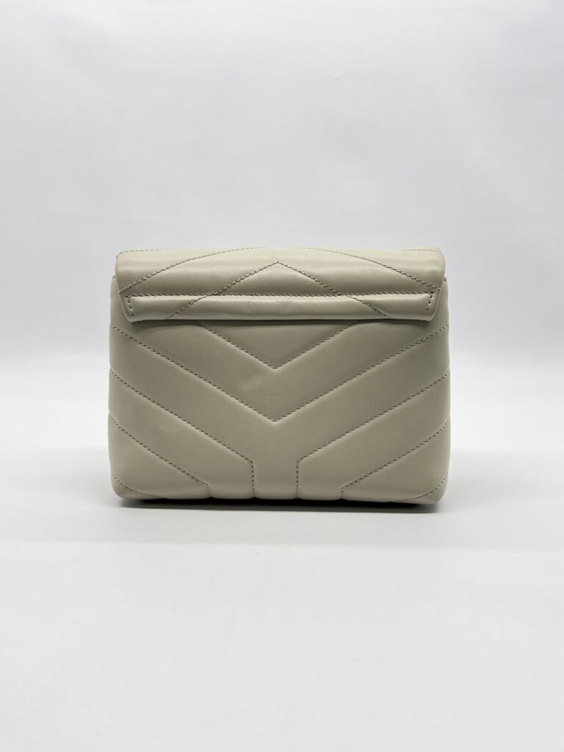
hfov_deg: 53.1
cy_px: 376
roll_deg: -0.2
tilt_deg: -8.3
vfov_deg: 67.3
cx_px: 282
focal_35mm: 26
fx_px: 565
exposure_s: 1/157
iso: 40
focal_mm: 5.7
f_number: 1.5
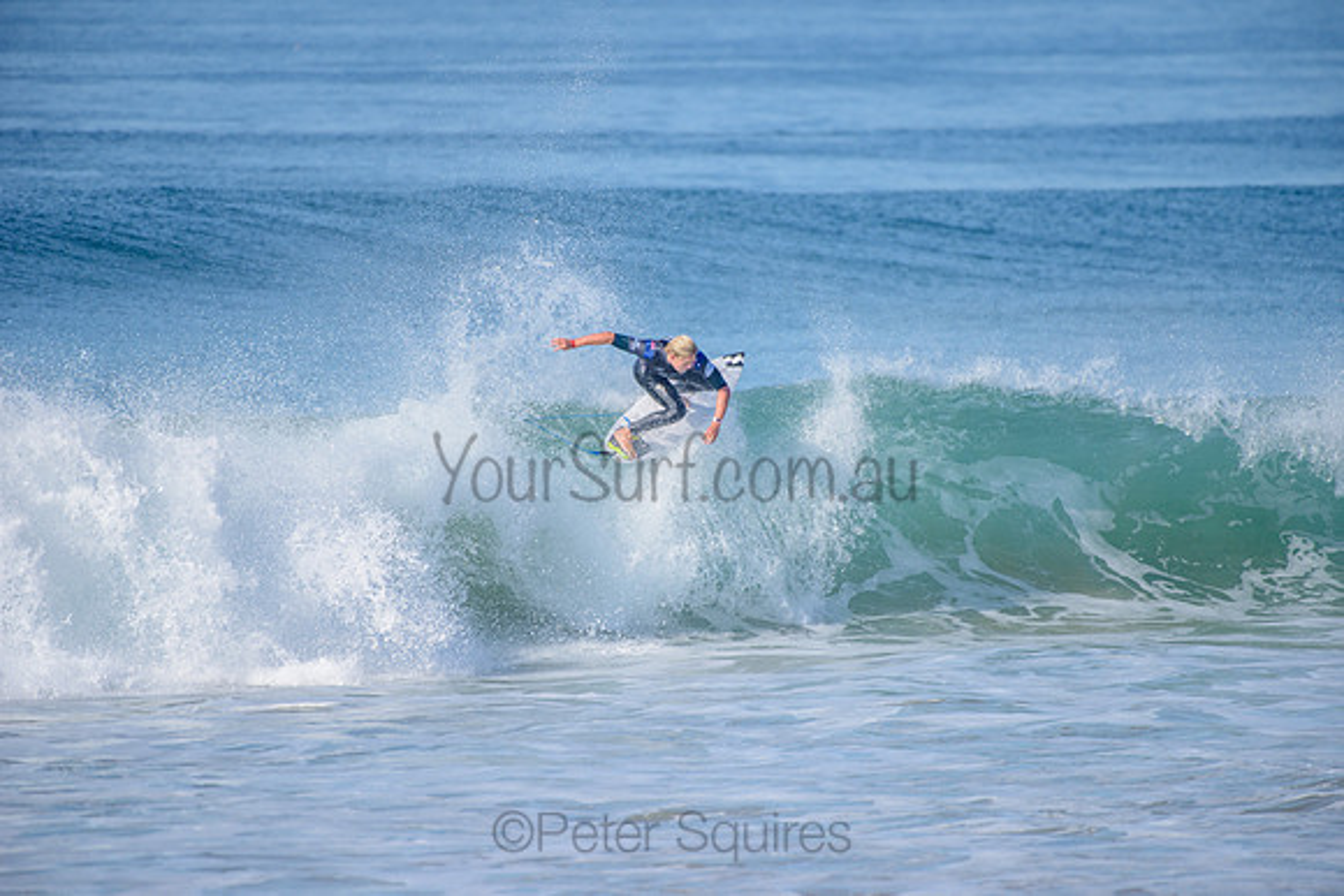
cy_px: 448
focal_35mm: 500
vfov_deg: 2.8
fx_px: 18670
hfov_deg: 4.1
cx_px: 672
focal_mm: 500
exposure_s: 1/2500
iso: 280
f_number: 5.6
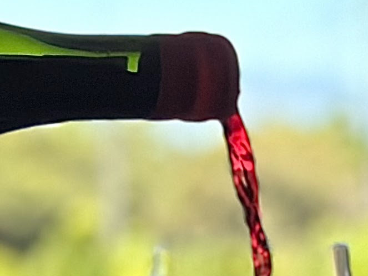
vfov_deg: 5.1
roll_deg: -0.4
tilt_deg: -2.8
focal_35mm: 292
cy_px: 256
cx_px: 107
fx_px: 3104
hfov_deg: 6.8
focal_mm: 6.86
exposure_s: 1/5263
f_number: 1.78
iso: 100
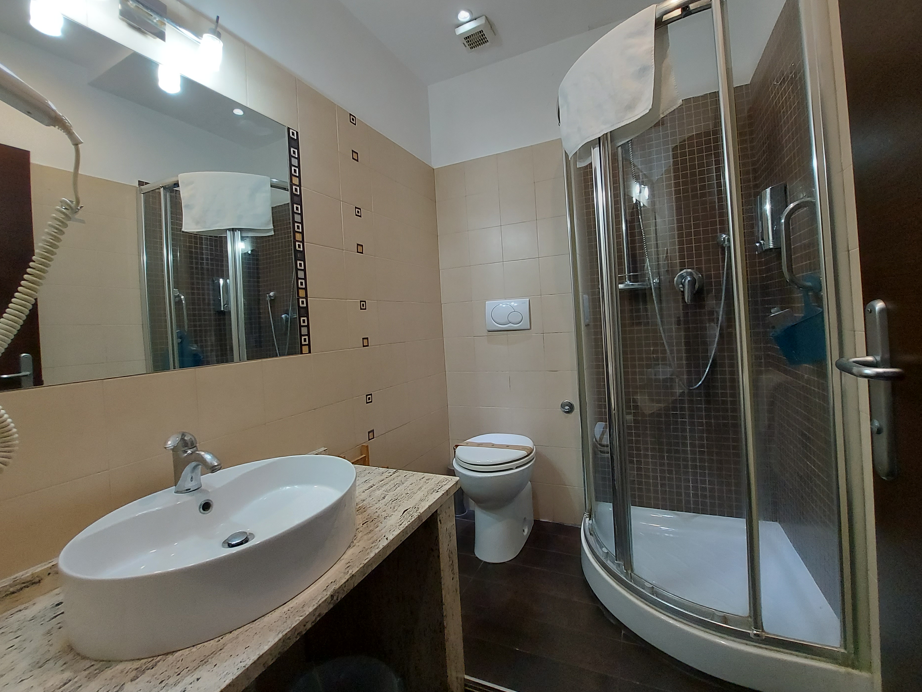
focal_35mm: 14
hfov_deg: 102.0
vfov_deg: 85.6
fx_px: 373
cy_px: 328
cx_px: 471
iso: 400
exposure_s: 1/50
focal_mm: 1.74
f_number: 2.2
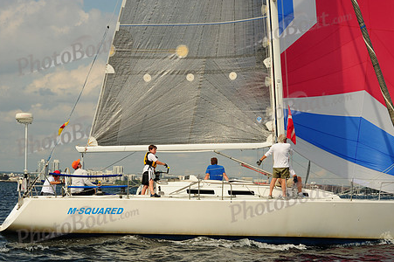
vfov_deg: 15.1
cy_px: 167
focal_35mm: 90
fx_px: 984
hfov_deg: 22.6
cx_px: 184
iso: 320
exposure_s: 1/1250
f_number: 10
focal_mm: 70
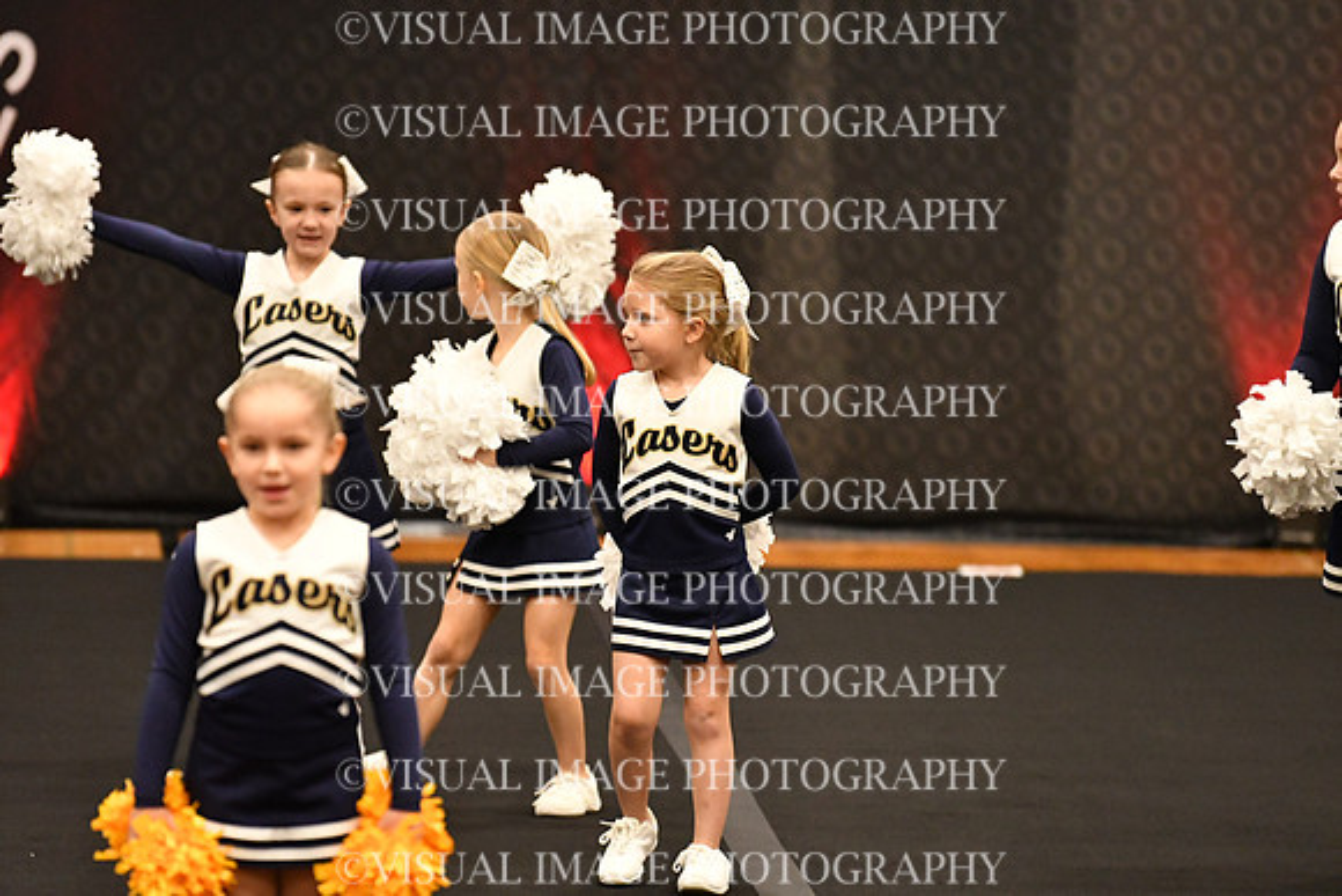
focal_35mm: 285
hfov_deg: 7.2
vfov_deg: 4.8
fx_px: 10626
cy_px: 448
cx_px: 671
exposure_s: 1/800
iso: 5000
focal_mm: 190
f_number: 2.8
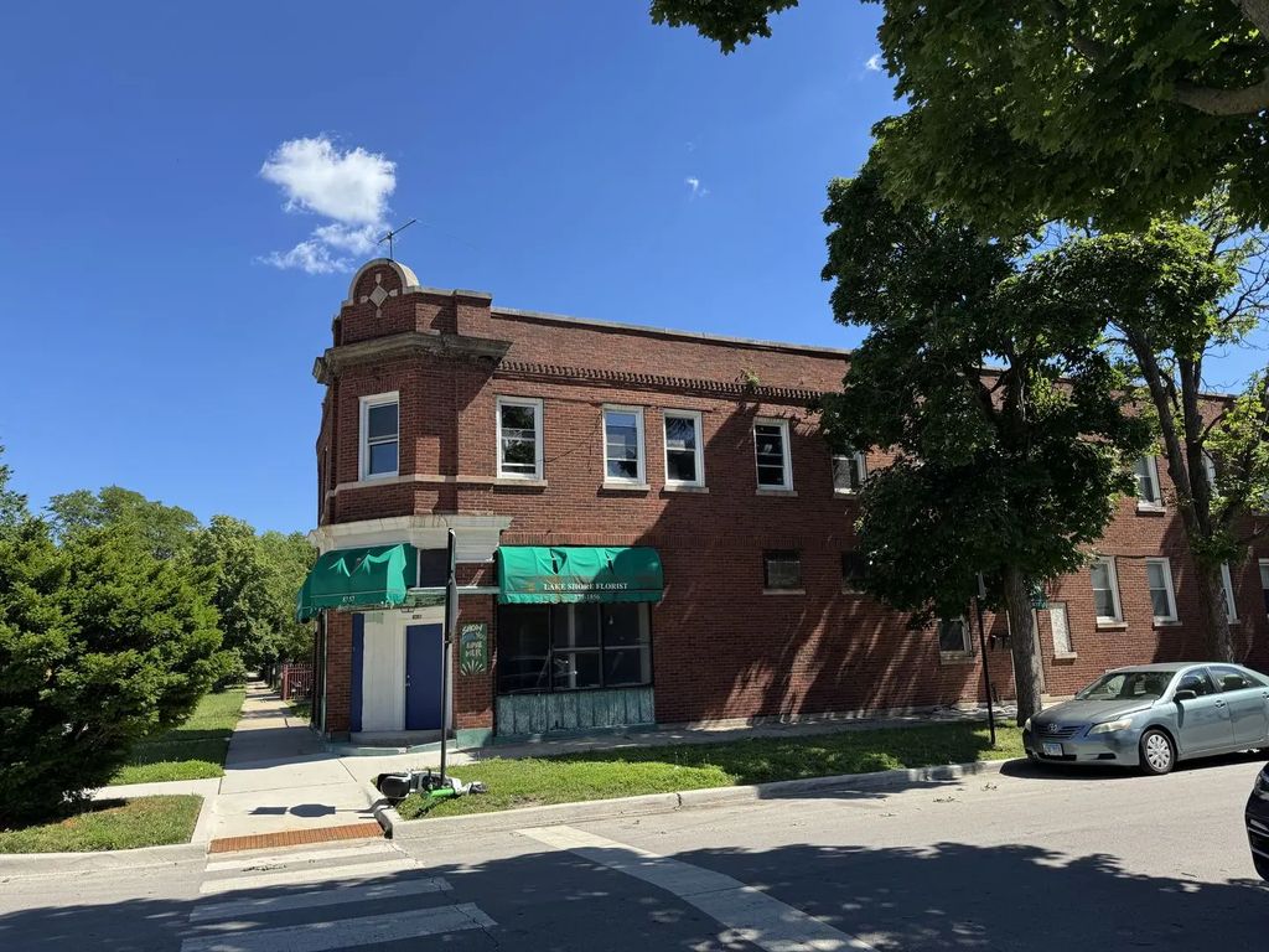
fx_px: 880
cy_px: 476
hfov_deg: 71.6
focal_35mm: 24
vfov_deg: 56.8
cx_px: 634
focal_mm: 6.76
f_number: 1.78
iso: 80
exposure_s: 1/2415
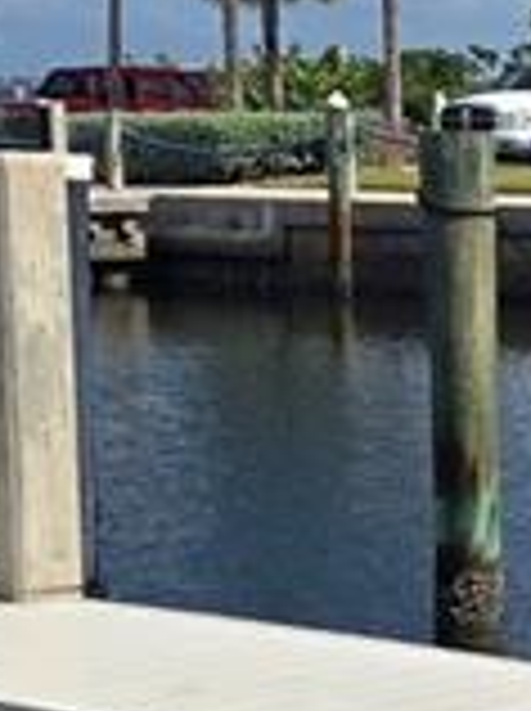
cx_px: 986
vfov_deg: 11.2
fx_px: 3589
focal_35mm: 175
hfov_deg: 8.1
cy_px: 729
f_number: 1.8
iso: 25
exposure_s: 1/3246
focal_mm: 5.4
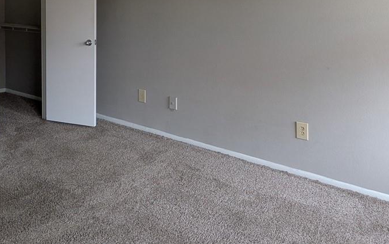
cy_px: 17
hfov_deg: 54.8
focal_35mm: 35
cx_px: 153
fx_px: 371
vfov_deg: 34.0
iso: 73
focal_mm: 1.83
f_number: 2.2
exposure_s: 1/60
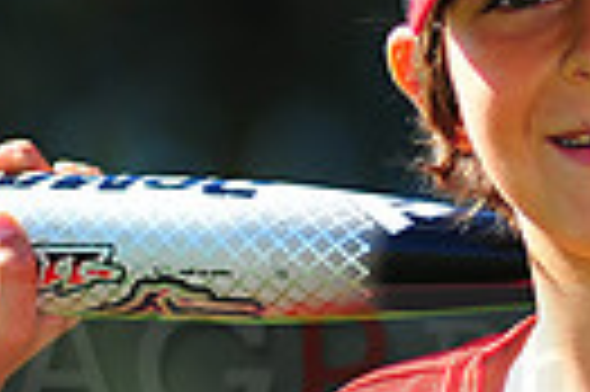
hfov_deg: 2.6
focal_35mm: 798
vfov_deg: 1.7
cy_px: 342
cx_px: 734
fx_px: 13062
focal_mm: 180
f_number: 3.5
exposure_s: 1/1250
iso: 200
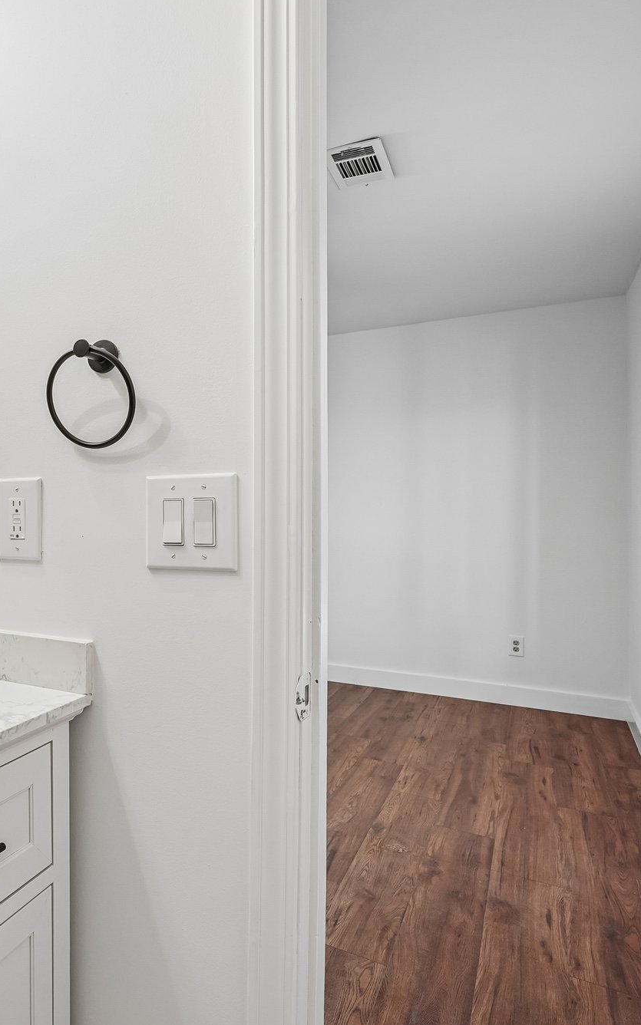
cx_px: 53
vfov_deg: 72.5
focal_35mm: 25
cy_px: 504
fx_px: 699
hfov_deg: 44.4
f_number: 8
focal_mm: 16
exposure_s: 1/20
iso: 800
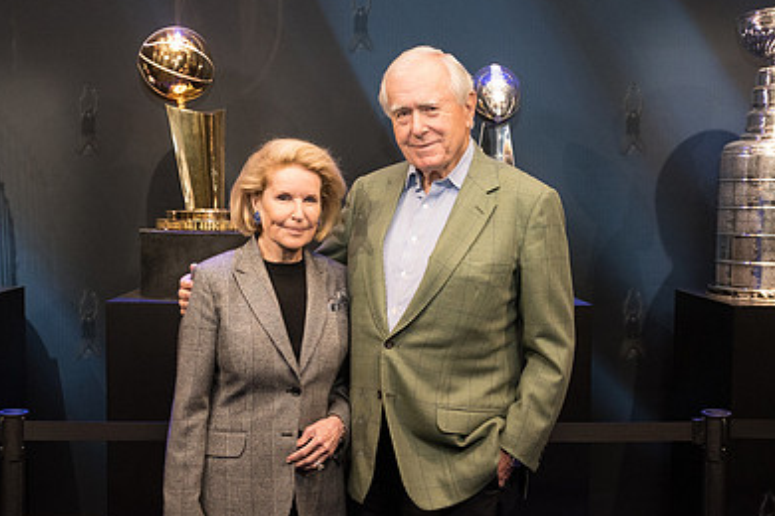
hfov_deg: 45.4
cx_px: 345
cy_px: 267
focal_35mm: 43
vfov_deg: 31.2
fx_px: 926
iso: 2500
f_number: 3.5
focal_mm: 24
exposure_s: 1/200
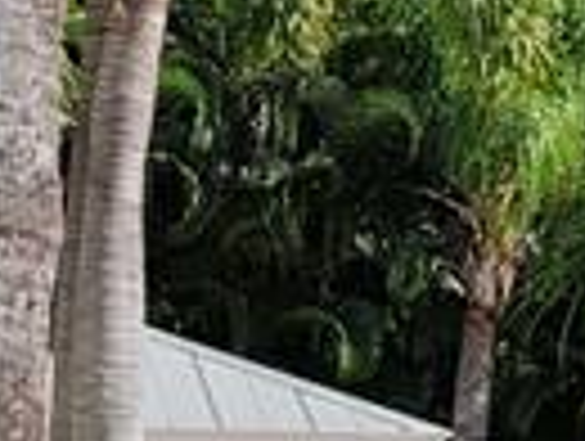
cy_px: 306
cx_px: 1436
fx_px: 3200
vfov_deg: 7.9
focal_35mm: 189
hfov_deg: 9.3
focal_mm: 6.7
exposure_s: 1/919
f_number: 1.8
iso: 16
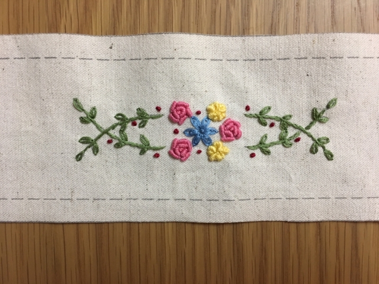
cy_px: 142
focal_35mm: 29
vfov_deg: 48.2
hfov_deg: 61.7
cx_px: 190
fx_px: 318
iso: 50
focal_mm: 4.15
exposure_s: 1/4
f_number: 2.2
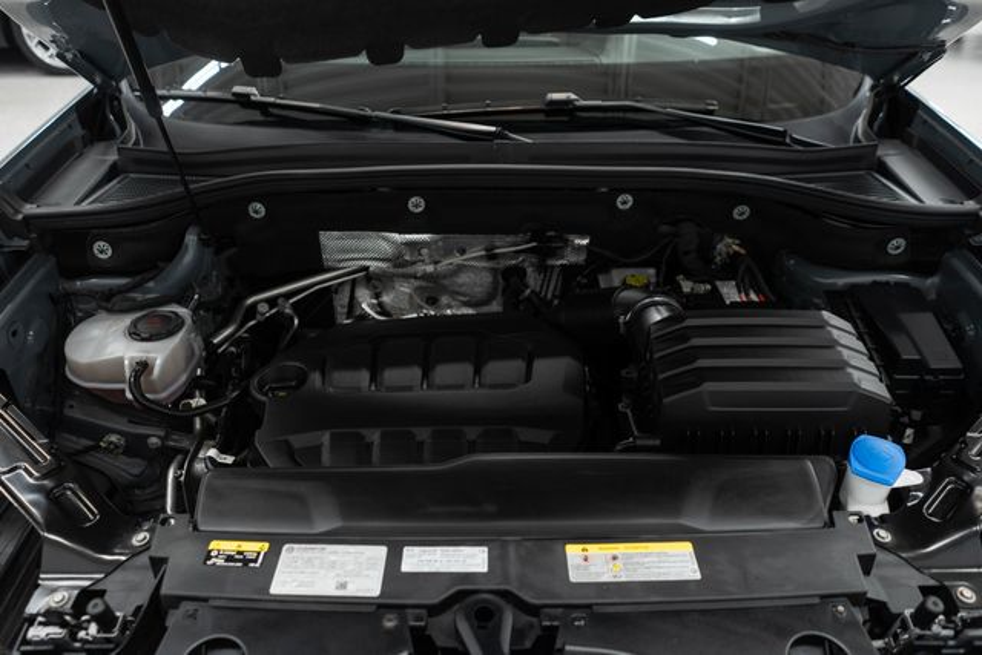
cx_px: 491
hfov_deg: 65.5
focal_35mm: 28
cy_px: 328
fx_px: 764
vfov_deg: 46.4
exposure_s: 1/40
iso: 400
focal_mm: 28
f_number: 3.2
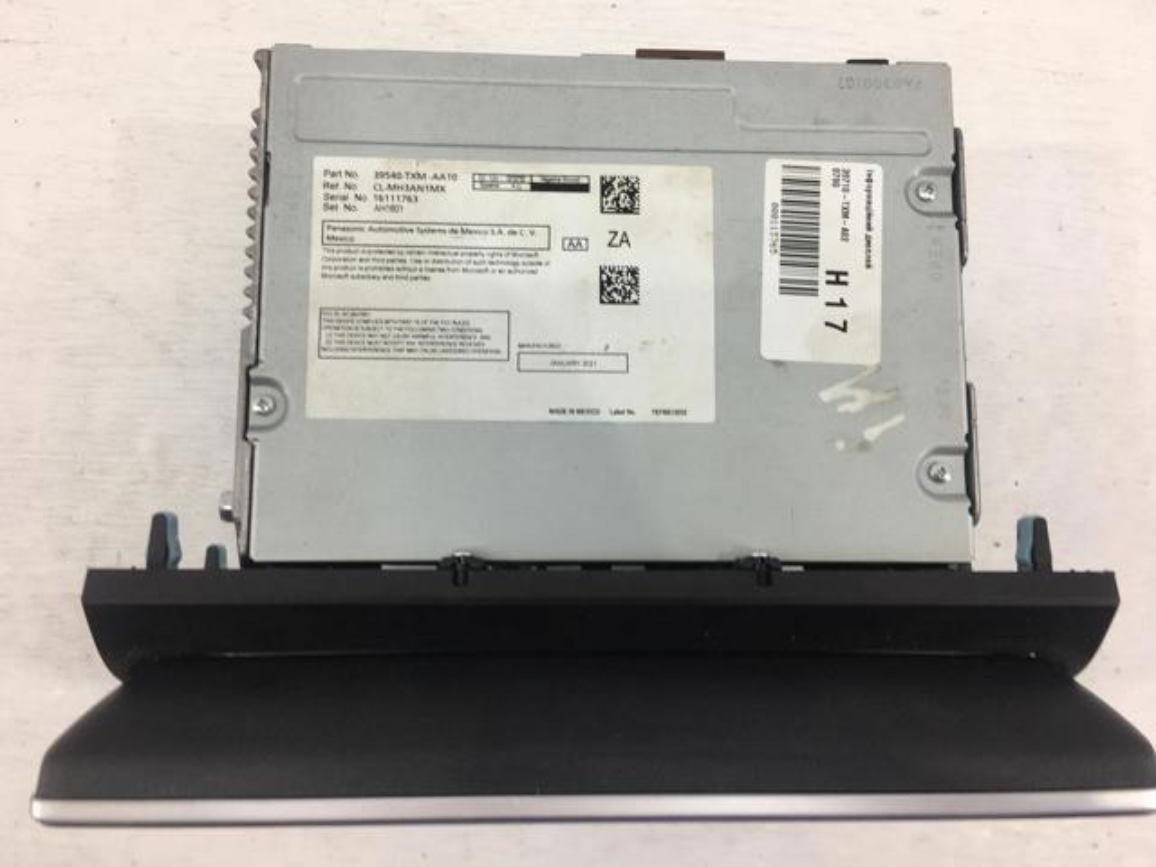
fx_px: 968
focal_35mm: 29
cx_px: 578
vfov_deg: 48.2
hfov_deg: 61.7
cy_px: 434
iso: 25
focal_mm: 4.15
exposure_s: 1/50
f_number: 2.2
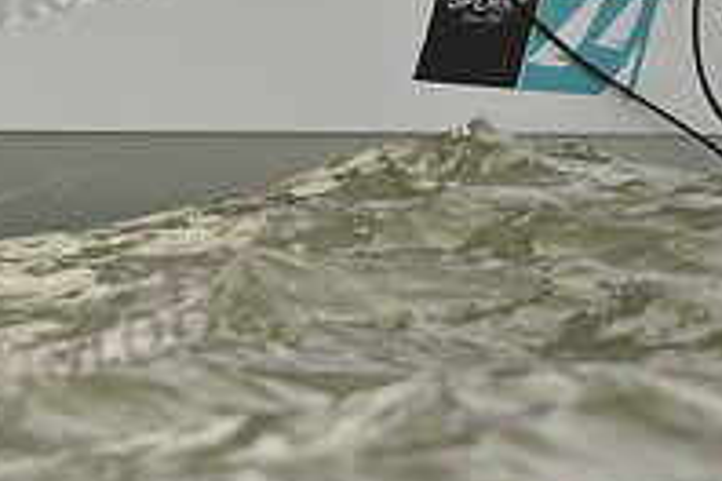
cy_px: -191
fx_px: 23543
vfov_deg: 1.2
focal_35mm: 1174
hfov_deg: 1.8
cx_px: -252
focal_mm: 400
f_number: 6.3
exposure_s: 1/1600
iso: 320
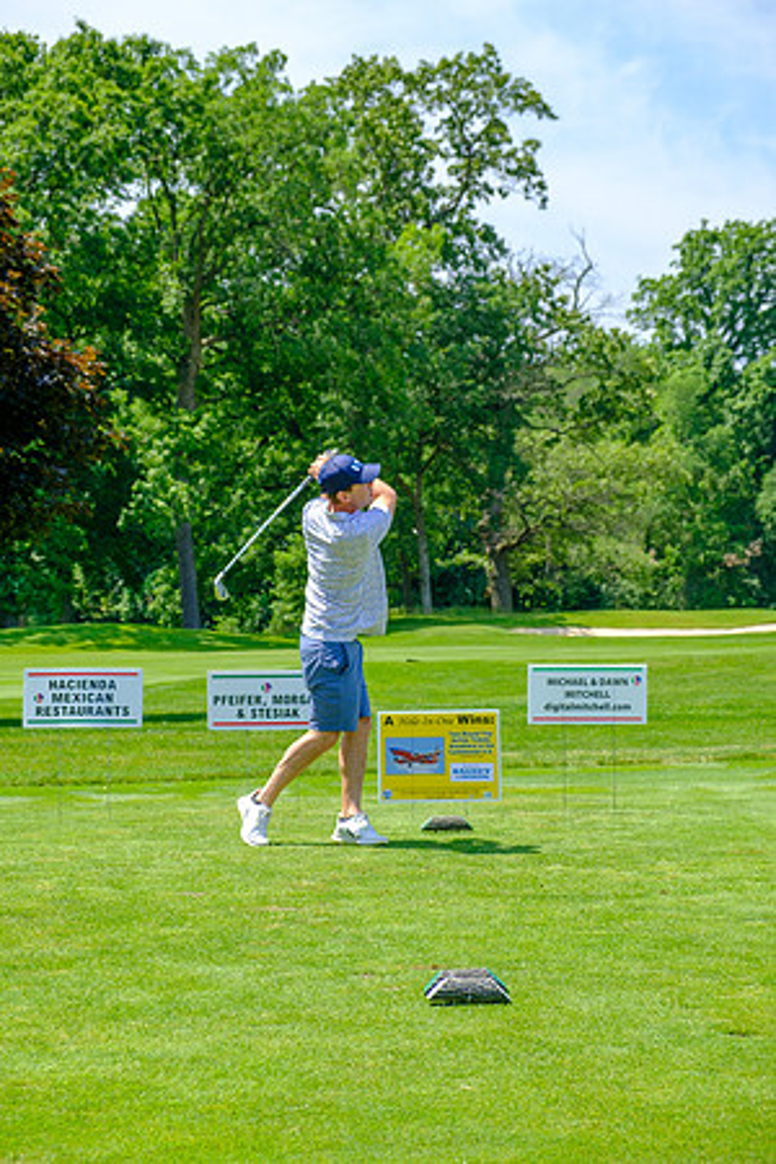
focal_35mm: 69
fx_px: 2231
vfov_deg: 29.2
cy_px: 582
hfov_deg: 19.7
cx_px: 388
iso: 200
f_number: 5
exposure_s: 1/500
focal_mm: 46.3
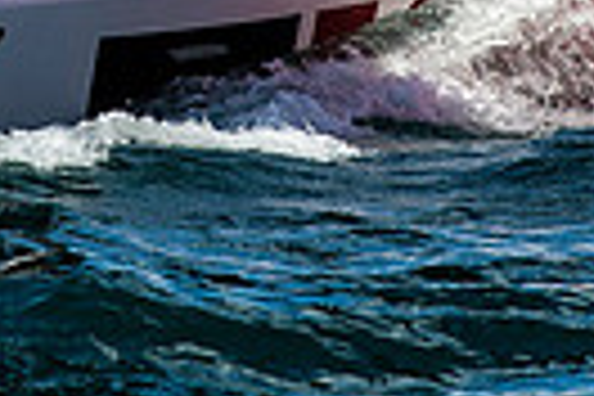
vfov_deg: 1.7
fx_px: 13380
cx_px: -112
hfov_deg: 2.5
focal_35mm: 811
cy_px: -432
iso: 320
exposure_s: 1/2500
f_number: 5
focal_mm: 185
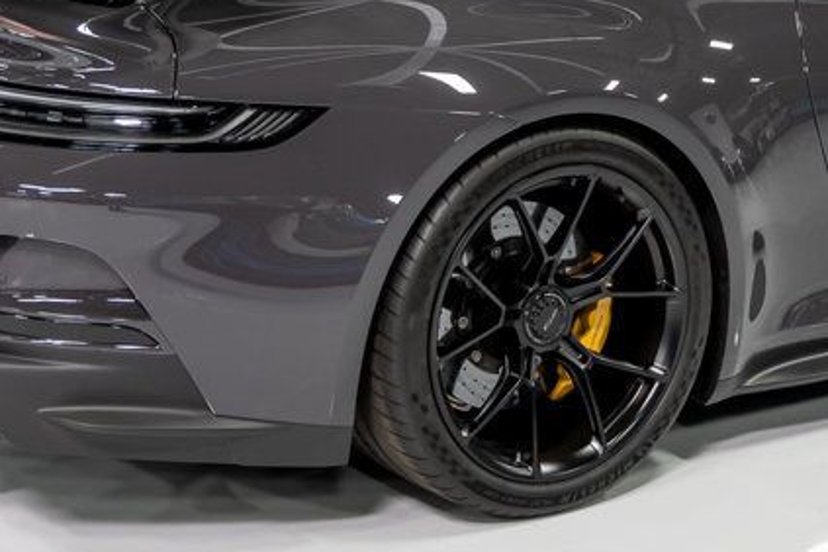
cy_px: 122
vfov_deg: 14.8
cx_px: 593
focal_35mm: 92
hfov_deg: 22.0
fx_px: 2116
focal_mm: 38
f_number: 4
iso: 800
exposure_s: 1/60
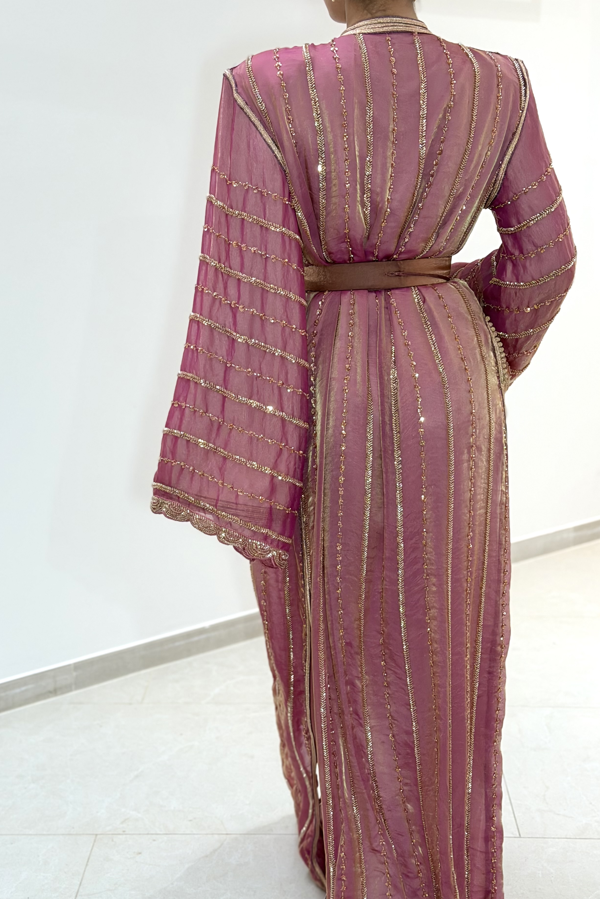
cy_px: 450
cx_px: 303
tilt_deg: -12.3
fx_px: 1250
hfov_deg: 27.0
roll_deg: +0.3
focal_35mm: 50
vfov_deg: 39.6
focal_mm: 6.76
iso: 80
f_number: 1.78
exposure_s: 1/121
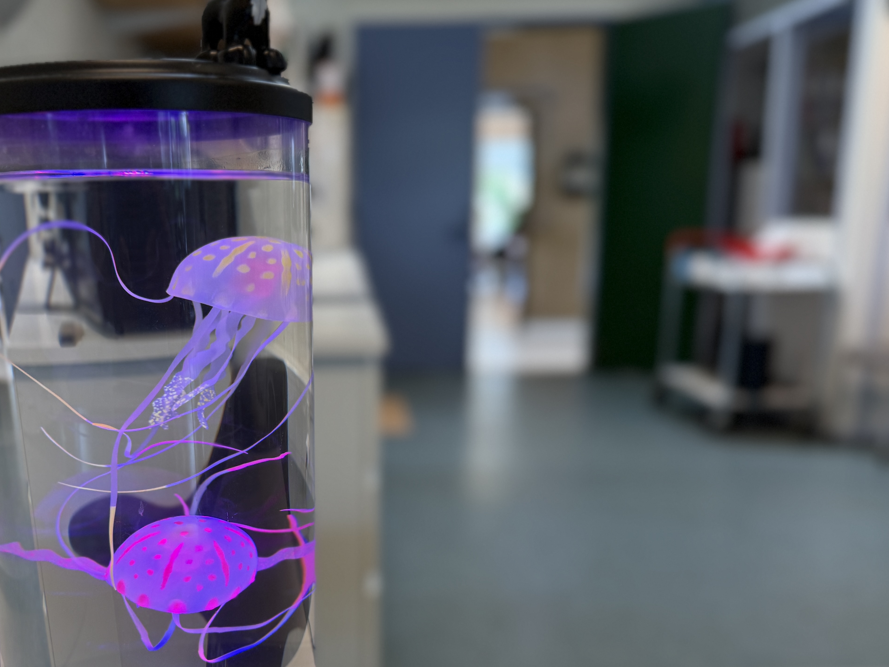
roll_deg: +1.0
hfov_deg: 50.5
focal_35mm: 36
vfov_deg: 38.7
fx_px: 925
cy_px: 495
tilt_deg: -15.3
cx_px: 299
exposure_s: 1/100
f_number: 1.78
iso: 100
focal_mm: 6.76
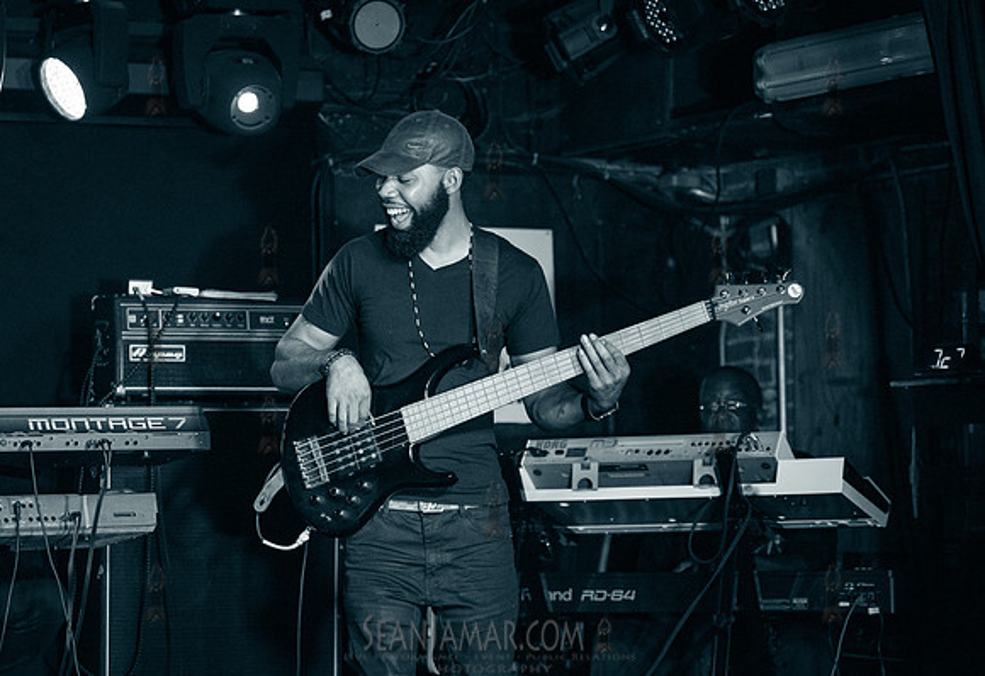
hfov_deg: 19.7
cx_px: 475
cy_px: 307
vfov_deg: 13.6
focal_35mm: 103
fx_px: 2841
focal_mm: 92
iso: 4000
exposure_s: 1/320
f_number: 2.8
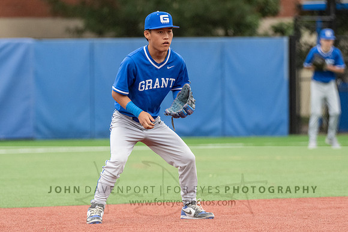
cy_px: 142
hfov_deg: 4.0
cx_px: 139
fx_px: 4965
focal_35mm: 514
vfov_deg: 2.7
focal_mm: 360
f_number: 5.6
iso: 3600
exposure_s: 1/1000
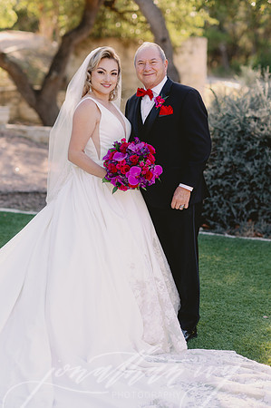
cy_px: 204
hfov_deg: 16.0
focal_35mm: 85
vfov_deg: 23.9
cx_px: 136
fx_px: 962
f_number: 2.5
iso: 80
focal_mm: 85
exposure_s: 1/320
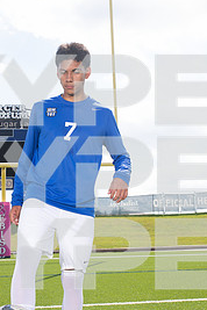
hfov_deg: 24.9
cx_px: 63
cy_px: 173
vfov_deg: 36.8
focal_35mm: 54
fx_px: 466
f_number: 7.1
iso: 125
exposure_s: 1/320
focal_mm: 32
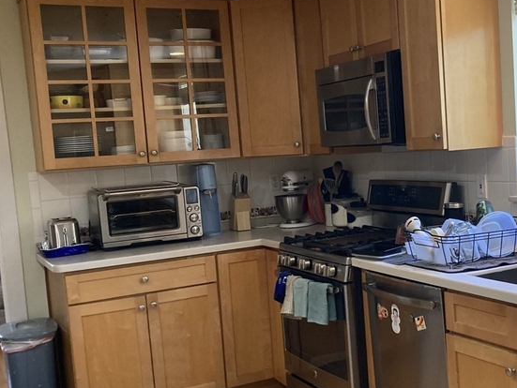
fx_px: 777
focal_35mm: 52
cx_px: 389
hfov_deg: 35.9
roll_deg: +3.7
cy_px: 226
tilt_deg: -5.2
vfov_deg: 28.0
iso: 100
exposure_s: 1/60
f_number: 1.8
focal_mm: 3.99
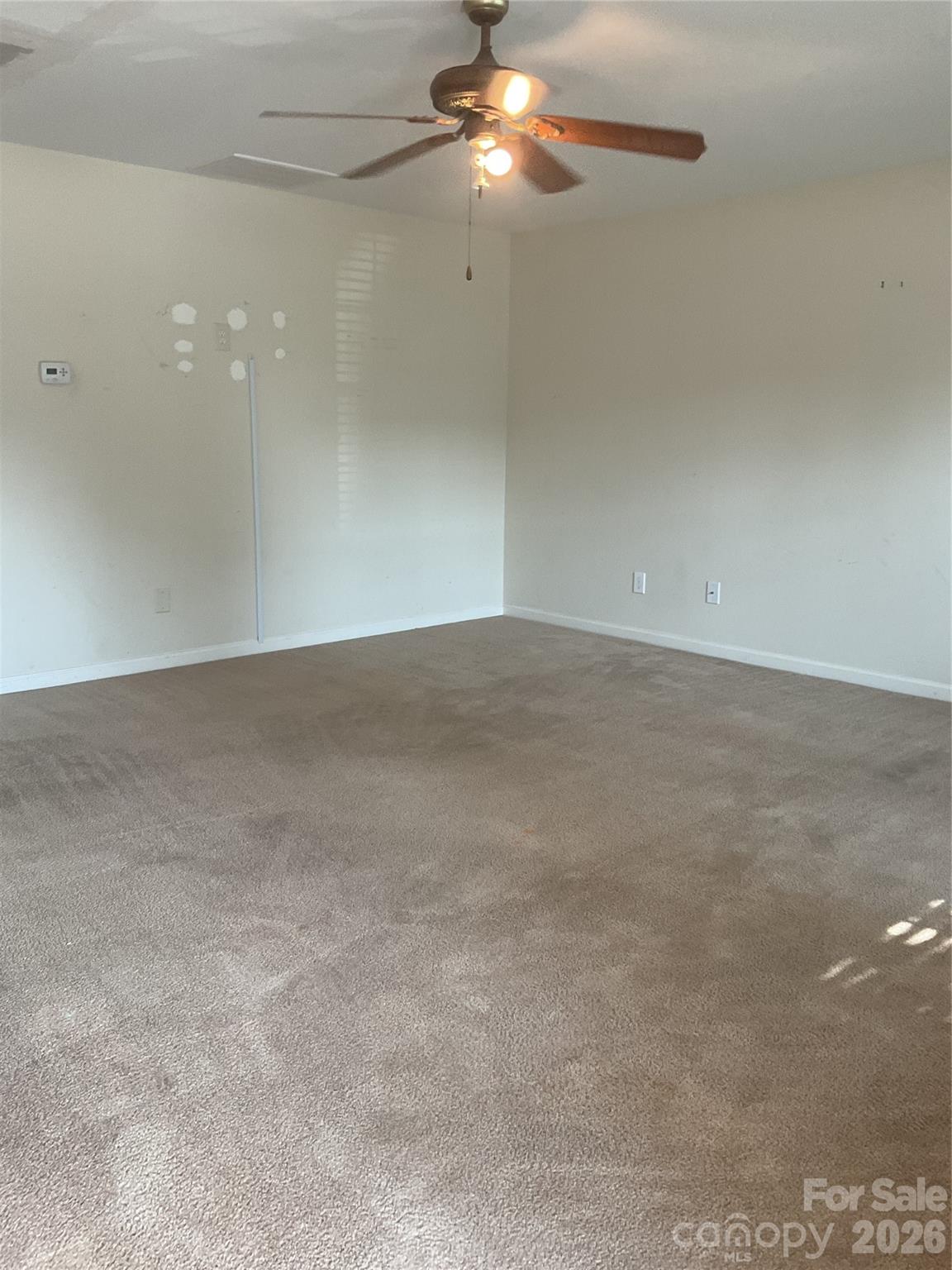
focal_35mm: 29
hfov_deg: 48.2
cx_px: 476
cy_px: 635
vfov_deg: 61.7
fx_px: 1063
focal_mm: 3
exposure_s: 1/60
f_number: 1.8
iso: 50
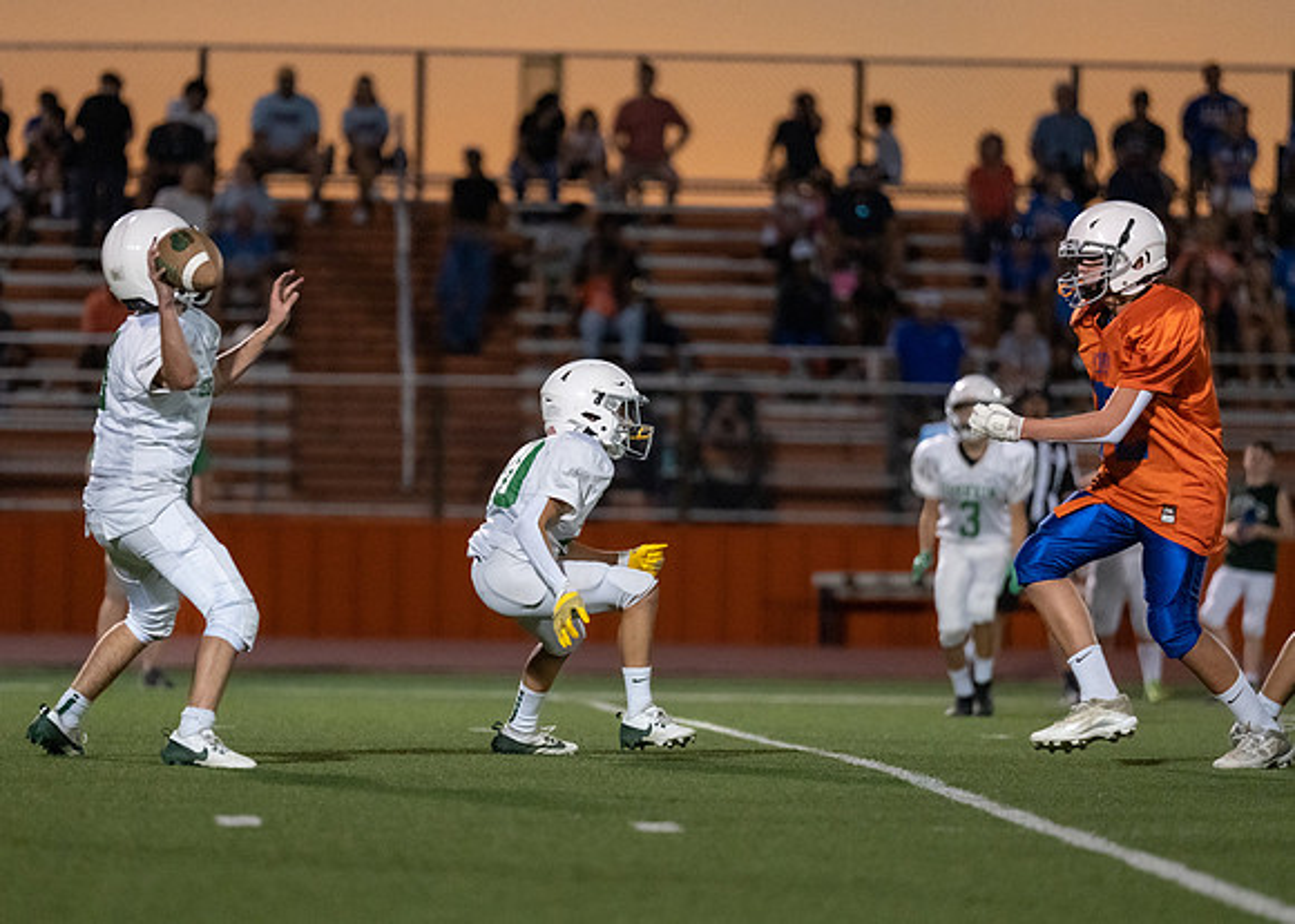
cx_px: 568
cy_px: 493
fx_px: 9448
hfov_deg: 7.8
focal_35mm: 257
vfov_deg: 5.6
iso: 4000
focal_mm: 200
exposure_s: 1/1000
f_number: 2.8
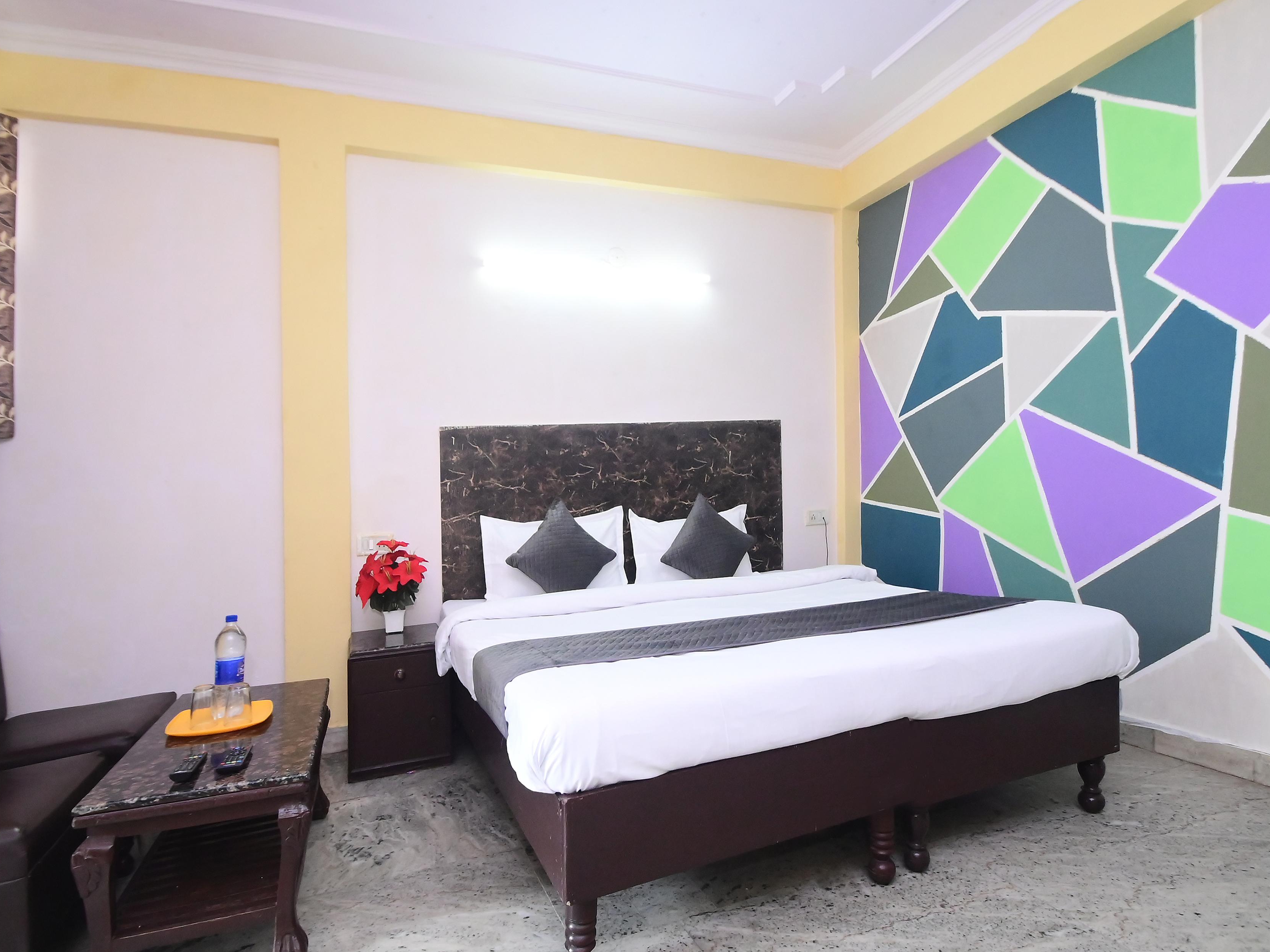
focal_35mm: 17
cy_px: 487
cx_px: 658
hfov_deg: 91.0
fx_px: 624
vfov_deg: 74.7
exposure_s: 1/160
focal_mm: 10
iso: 2500
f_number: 5.6
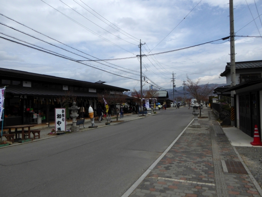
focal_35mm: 25
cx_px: 131
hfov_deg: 69.4
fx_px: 189
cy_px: 98
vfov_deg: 54.9
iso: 100
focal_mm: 4.3
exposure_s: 1/1600
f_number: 4.5
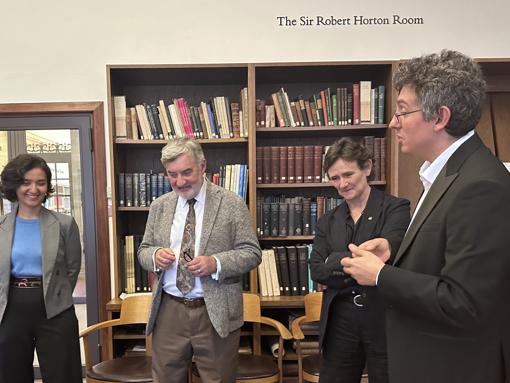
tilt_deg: -4.3
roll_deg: +0.6
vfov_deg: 43.7
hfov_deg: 56.6
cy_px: 244
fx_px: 471
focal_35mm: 32
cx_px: 220
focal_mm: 6.86
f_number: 1.78
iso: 640
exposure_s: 1/50
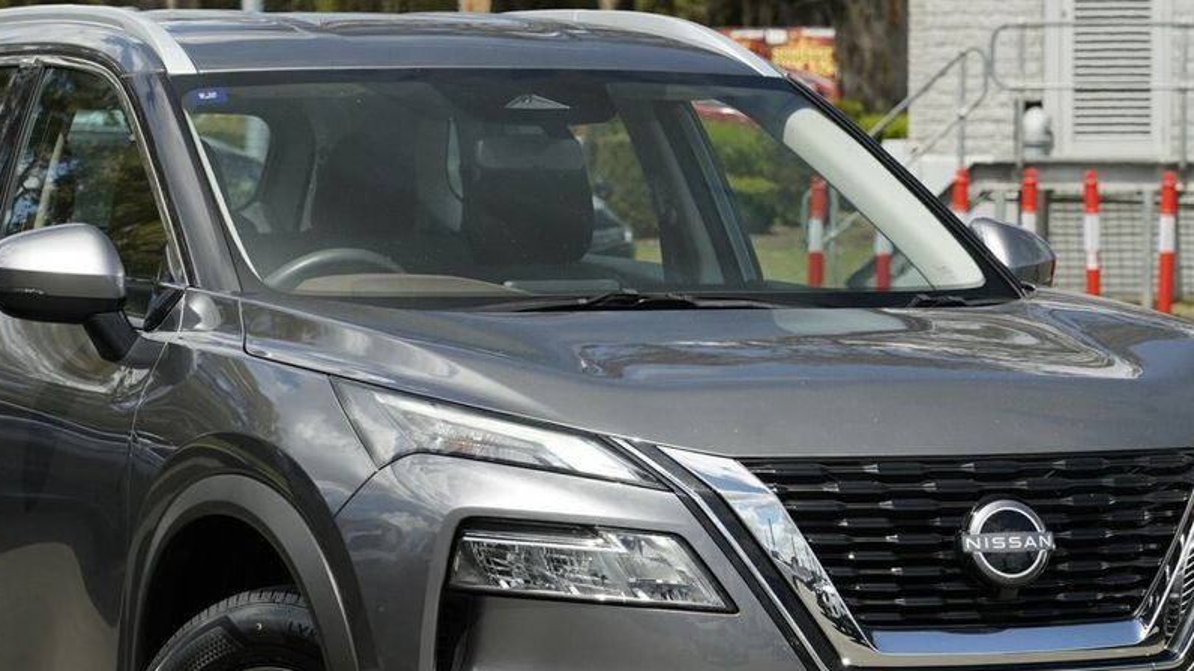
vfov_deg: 7.3
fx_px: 5255
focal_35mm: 166
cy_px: 480
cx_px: 521
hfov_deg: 13.0
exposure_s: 1/1250
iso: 1000
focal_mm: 105
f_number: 7.1
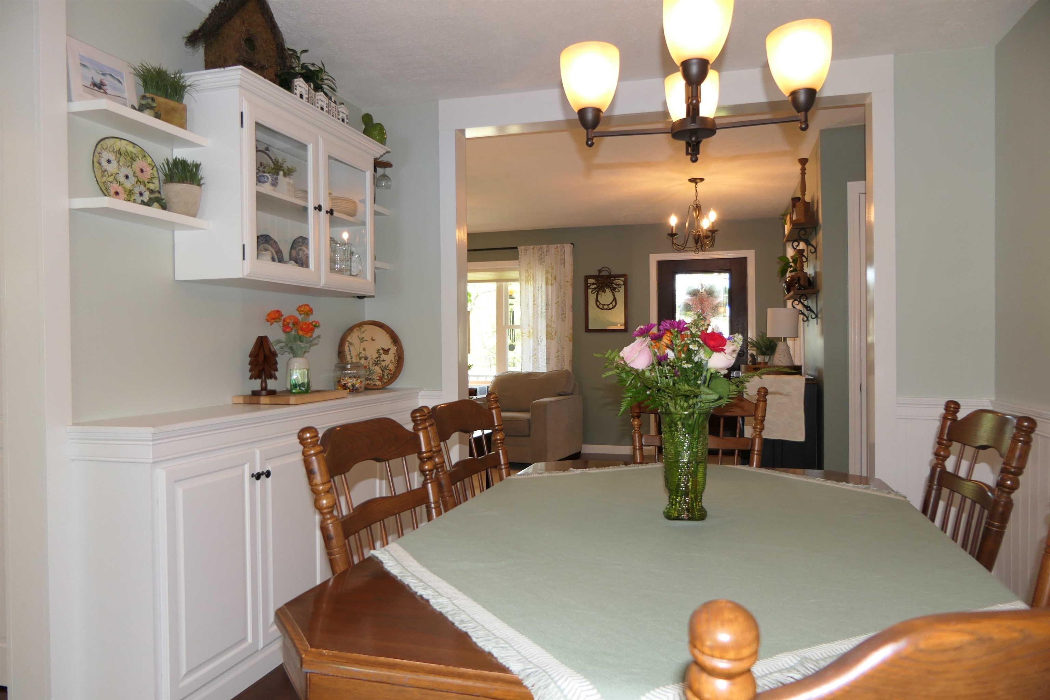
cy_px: 350
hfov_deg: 73.7
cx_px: 525
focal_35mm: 24
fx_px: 700
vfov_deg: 53.1
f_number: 2.8
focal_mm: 8.8
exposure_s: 1/60
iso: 200
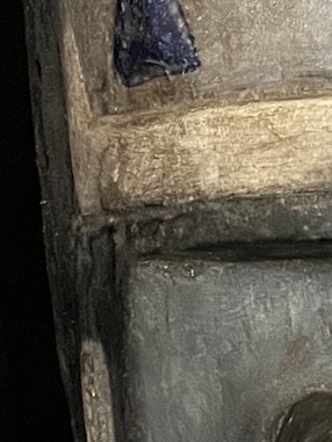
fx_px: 1917
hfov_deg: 9.8
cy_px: 410
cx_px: 335
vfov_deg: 13.0
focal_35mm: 150
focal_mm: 5.1
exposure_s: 1/38
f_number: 1.6
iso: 640
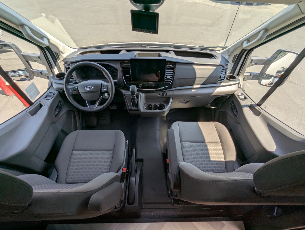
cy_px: 115
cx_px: 152
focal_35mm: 16
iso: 39
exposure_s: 1/293
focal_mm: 2.35
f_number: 2.2
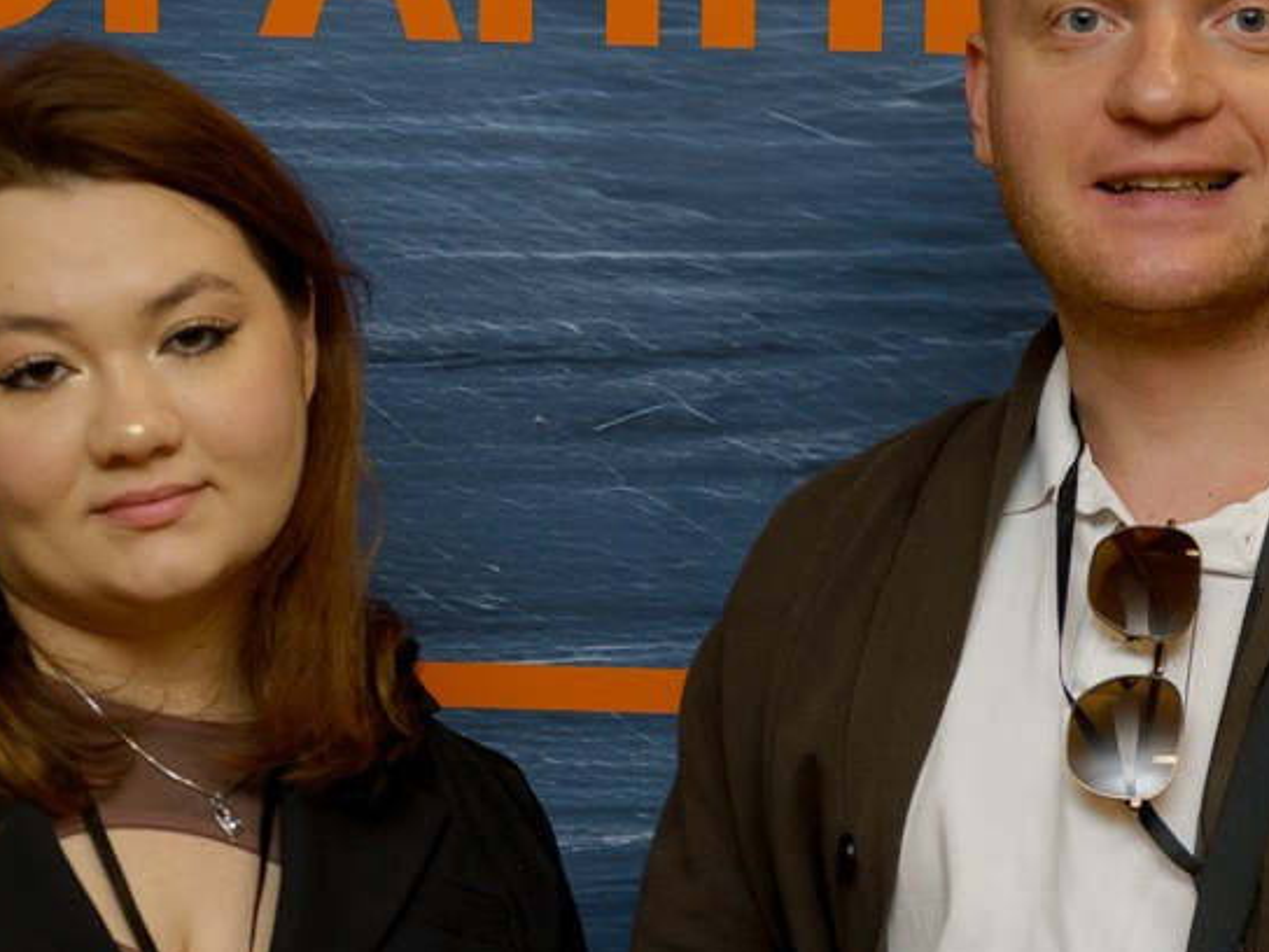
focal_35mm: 205
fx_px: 7515
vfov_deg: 7.2
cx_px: 1115
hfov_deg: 9.6
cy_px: 953
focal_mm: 58
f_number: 3.5
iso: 400
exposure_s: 1/125
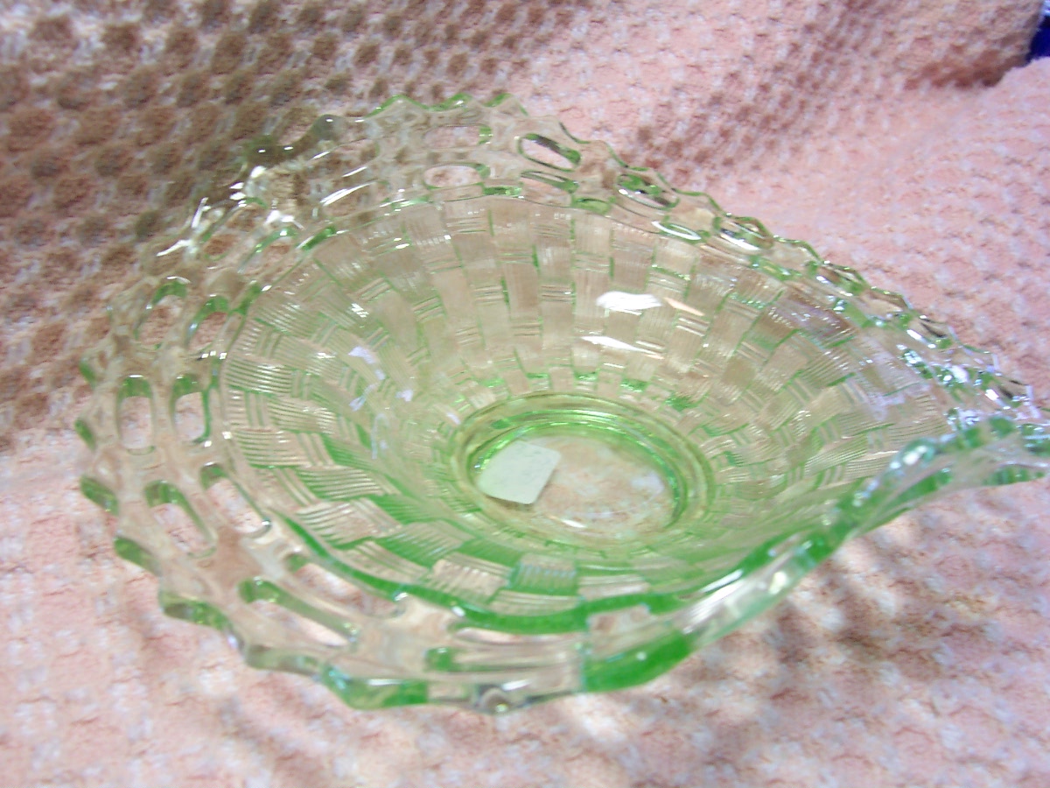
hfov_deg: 50.1
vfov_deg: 38.7
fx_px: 1122
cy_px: 394
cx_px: 525
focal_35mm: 37
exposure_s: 1/30
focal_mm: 5.6
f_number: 2.8
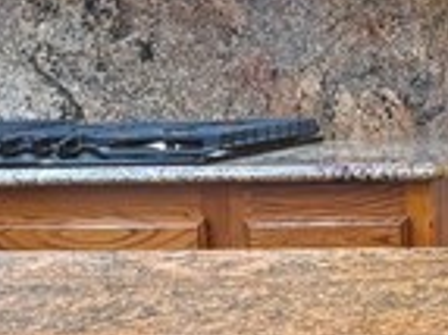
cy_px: 257
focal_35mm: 186
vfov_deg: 8.0
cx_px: 686
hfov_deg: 10.3
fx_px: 2405
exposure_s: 1/60
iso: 160
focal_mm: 5.96
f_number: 1.6
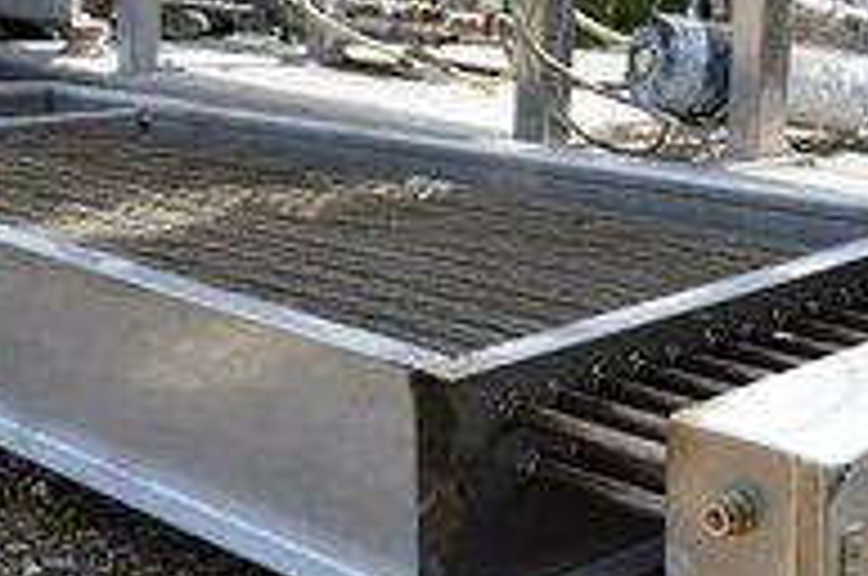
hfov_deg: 25.1
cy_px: 369
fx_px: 1950
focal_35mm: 81
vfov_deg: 16.8
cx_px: 409
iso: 100
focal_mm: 26
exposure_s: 1/500
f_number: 4
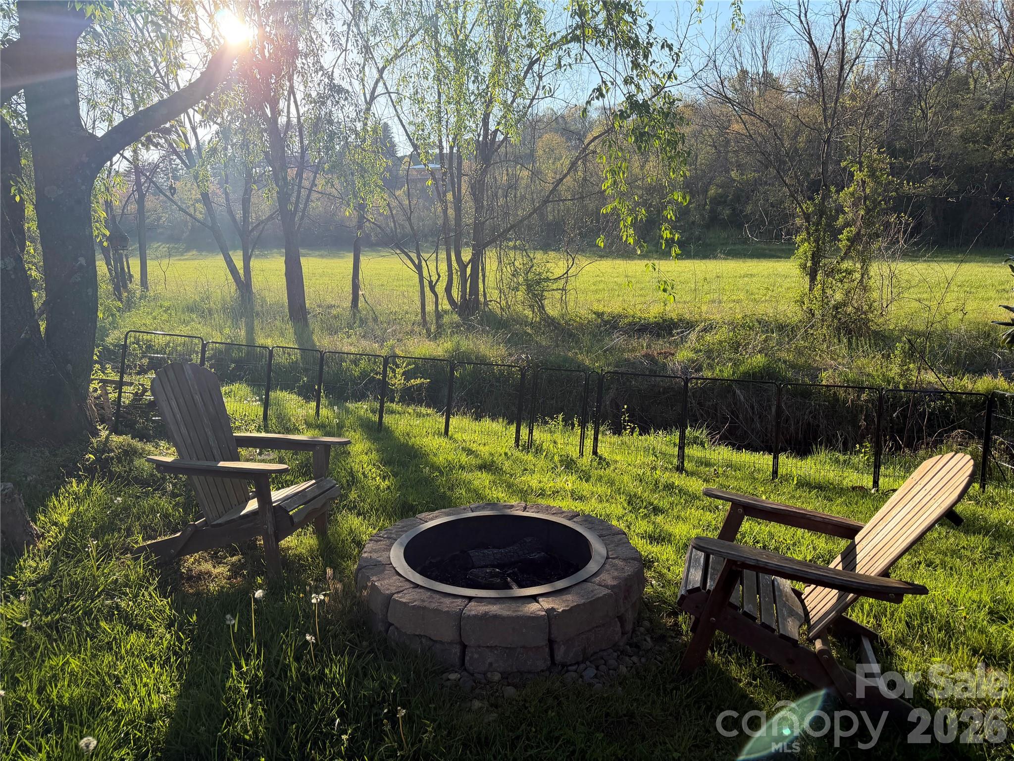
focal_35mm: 24
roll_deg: +1.4
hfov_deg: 71.6
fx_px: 703
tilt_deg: -11.3
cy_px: 380
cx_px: 507
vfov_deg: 56.8
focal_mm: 6.76
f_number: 1.78
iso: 100
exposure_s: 1/1727
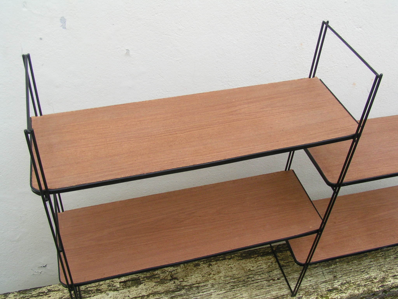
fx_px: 437
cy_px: 150
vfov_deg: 37.7
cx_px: 199
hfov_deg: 49.0
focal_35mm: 38
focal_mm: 5.8
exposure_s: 1/50
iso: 80
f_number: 5.6
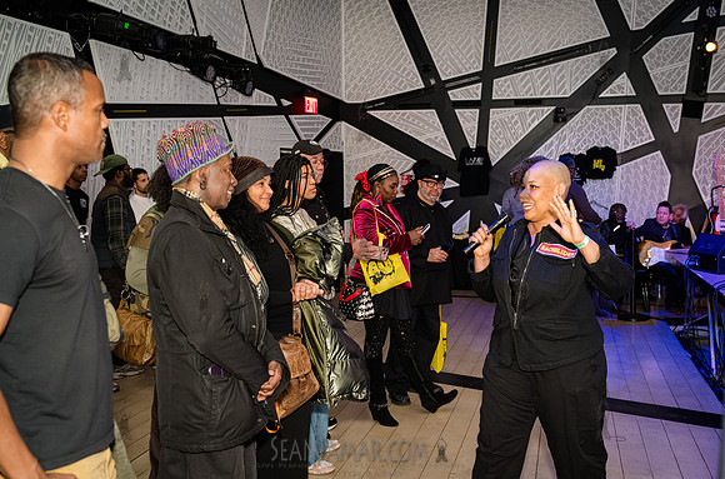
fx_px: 769
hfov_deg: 50.4
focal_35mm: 38
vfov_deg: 34.6
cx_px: 396
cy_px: 234
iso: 10000
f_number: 3.5
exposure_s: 1/400
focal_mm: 35
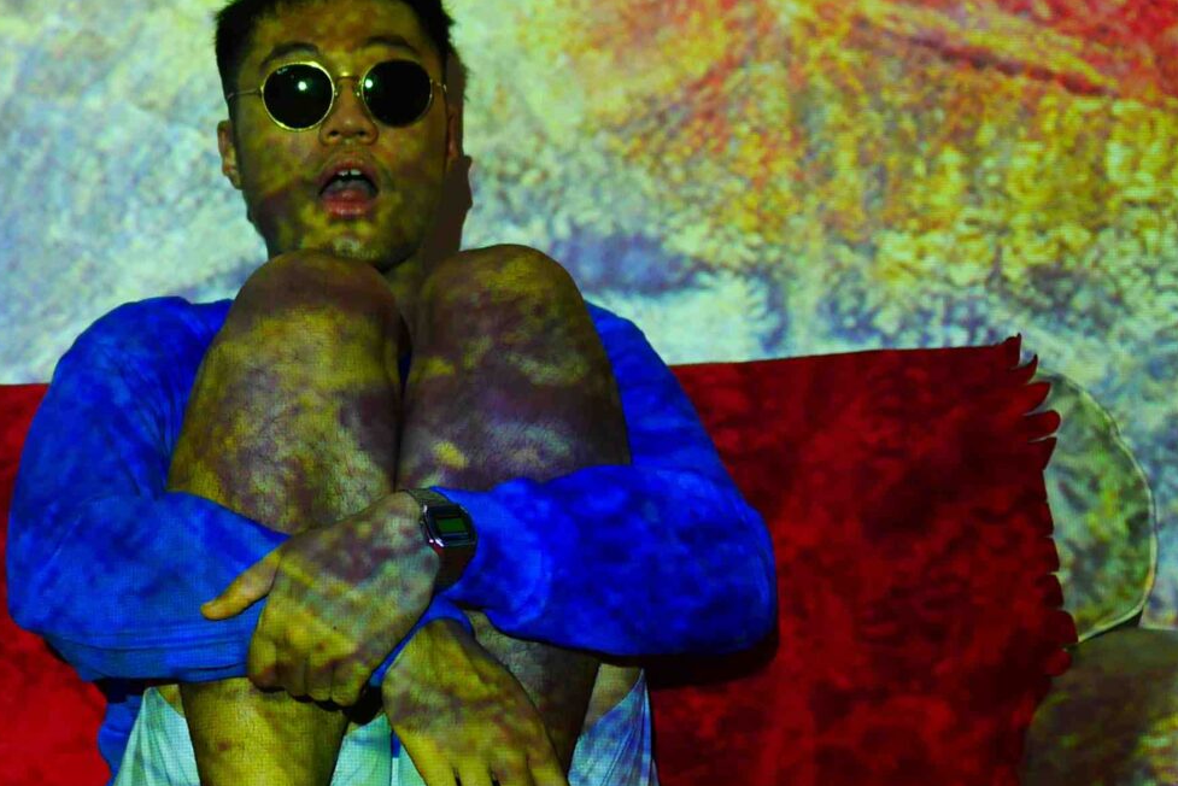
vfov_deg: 12.5
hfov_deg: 18.2
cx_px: -53
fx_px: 3568
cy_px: 95
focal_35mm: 109
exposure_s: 1/60
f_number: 1.7
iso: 500
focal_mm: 20
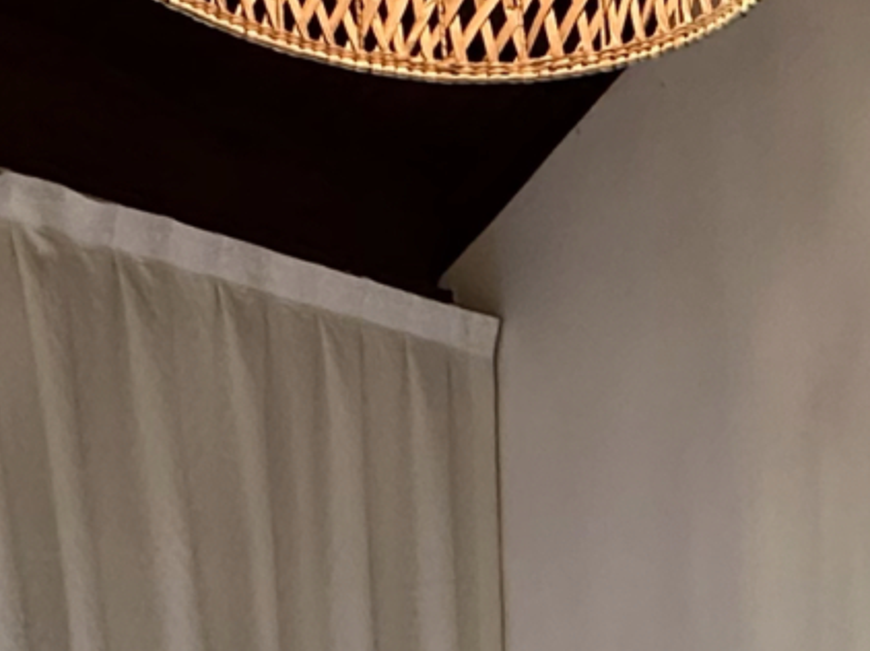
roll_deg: +0.7
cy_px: 1218
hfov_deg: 21.7
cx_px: 992
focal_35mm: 85
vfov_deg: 14.8
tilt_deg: -4.1
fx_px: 2135
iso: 250
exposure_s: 1/60
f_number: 2.2
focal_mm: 2.22
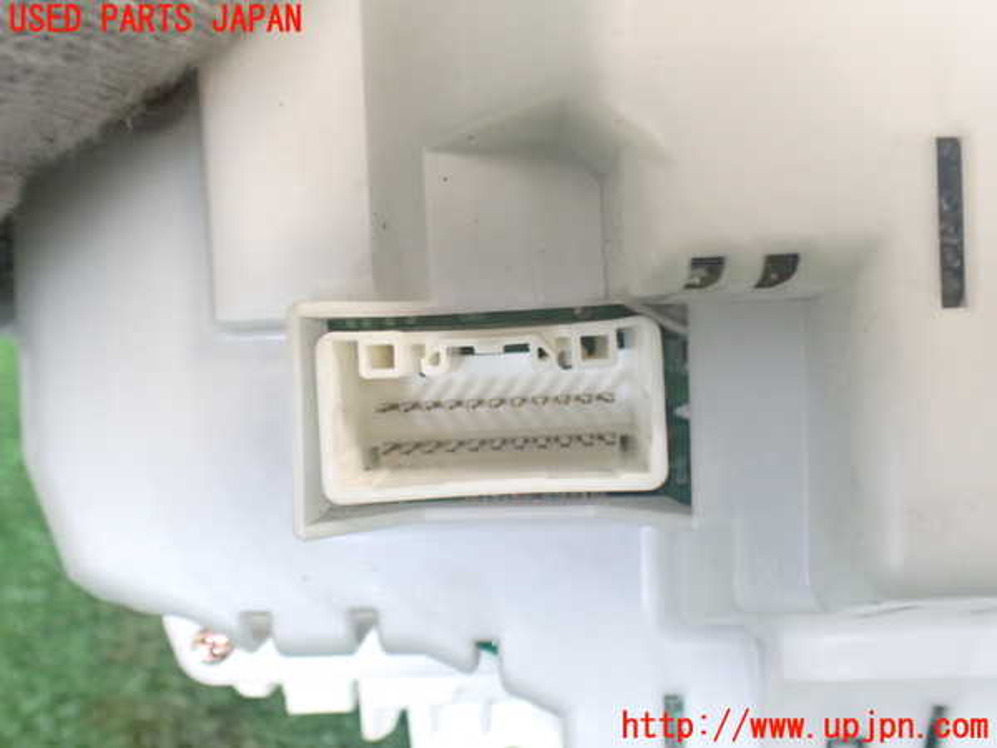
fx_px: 864
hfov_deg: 60.0
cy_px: 374
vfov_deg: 46.8
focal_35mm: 30
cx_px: 498
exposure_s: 1/100
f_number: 2.3
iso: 800
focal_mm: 5.4
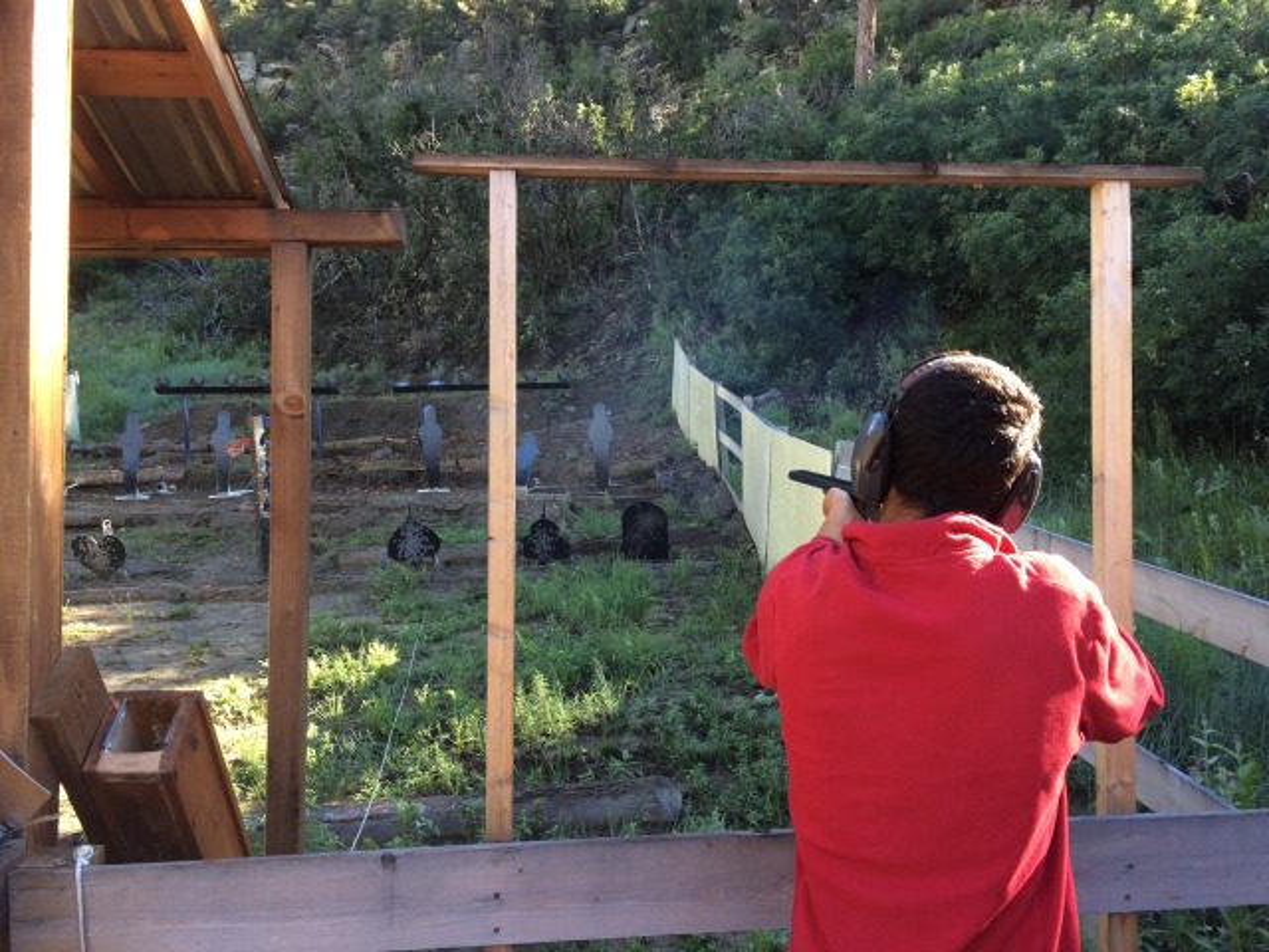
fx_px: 1063
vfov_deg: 48.2
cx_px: 634
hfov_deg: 61.7
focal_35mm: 29
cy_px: 476
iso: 50
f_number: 2.2
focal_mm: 4.15
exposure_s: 1/120
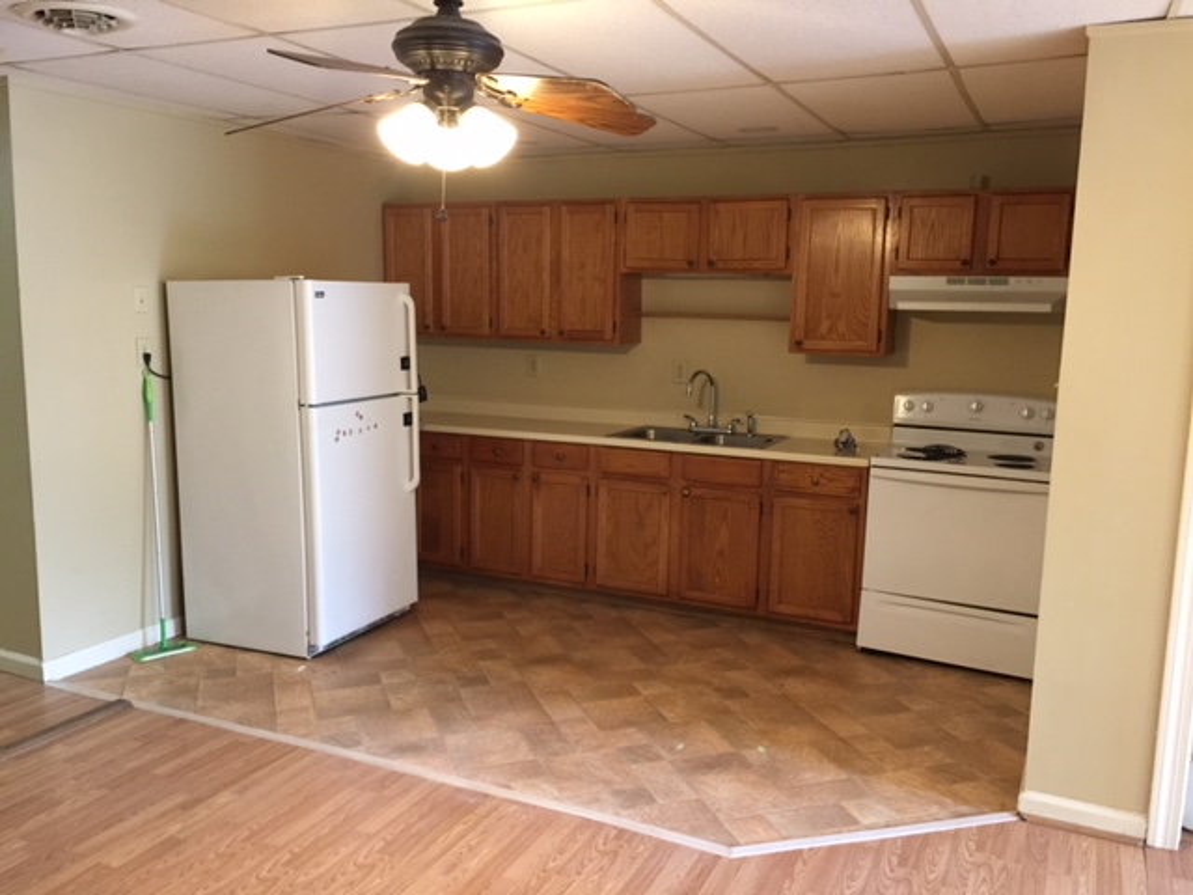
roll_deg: -0.5
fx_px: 999
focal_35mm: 29
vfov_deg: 48.2
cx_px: 596
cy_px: 448
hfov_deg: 61.7
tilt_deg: -8.7
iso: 100
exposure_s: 1/10
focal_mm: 4.15
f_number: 2.2
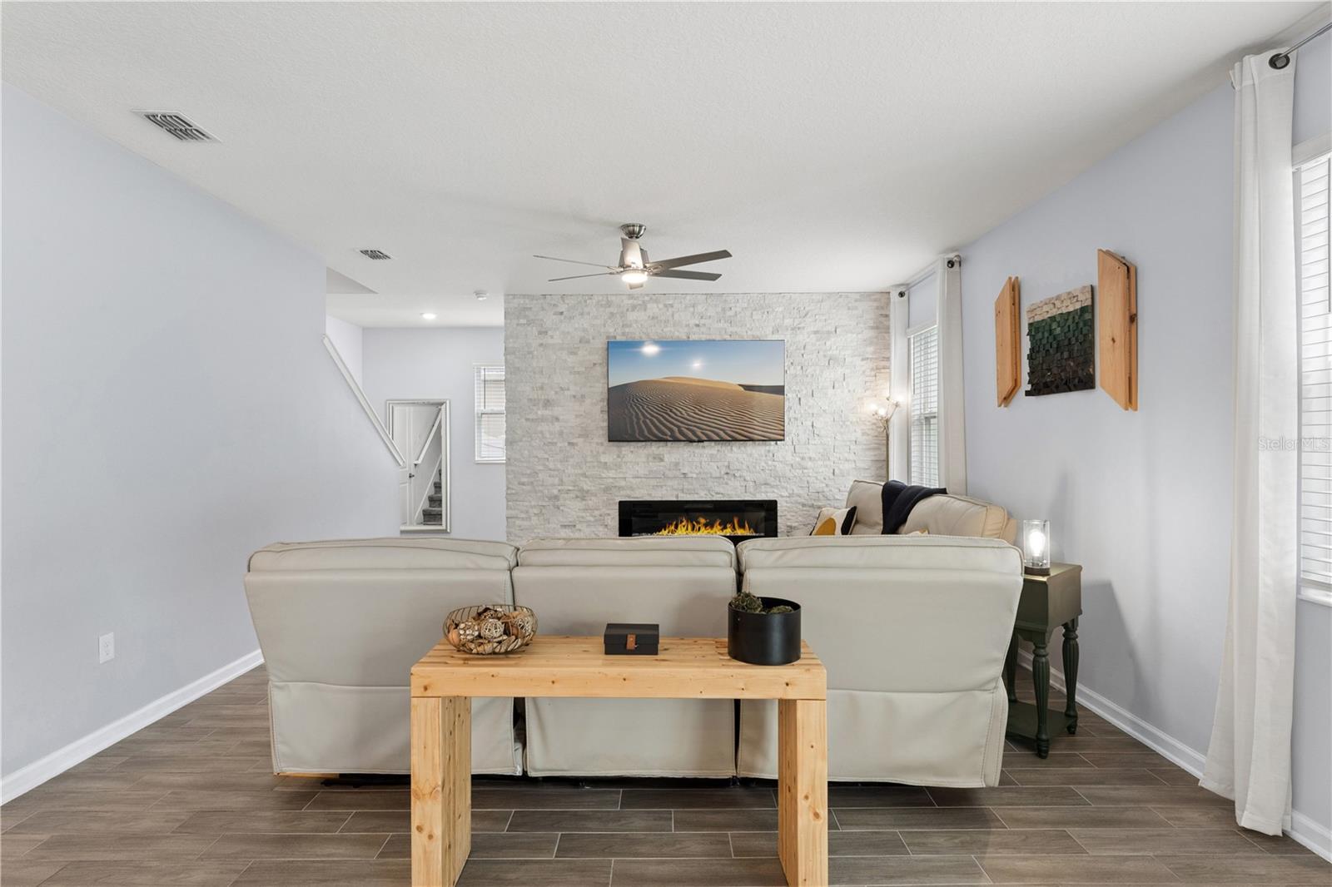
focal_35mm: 18
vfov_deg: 67.1
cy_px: 444
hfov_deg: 89.7
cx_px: 666
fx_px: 670
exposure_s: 1/25
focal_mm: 18.1
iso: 800
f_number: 10
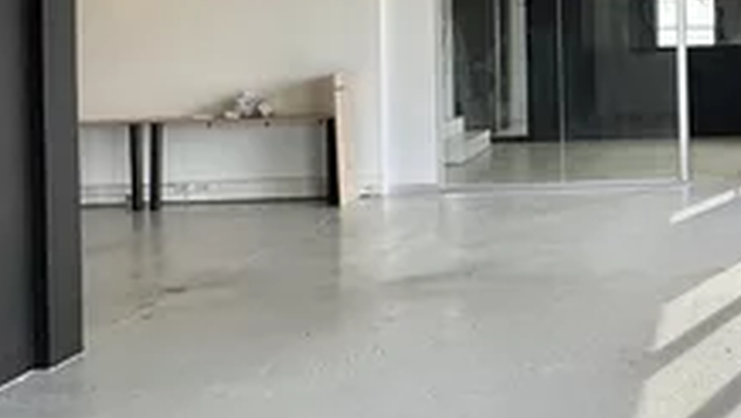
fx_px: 1101
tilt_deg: -0.2
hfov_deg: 32.1
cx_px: 846
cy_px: 48
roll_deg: +0.5
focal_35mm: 56
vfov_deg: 21.1
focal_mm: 2.22
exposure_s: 1/193
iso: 40
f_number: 2.2
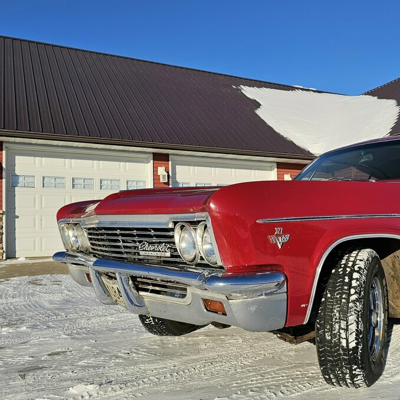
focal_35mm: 36
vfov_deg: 45.9
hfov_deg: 44.4
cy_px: 225
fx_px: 471
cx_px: 302
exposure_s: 1/1258
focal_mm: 6.3
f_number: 1.7
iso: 10
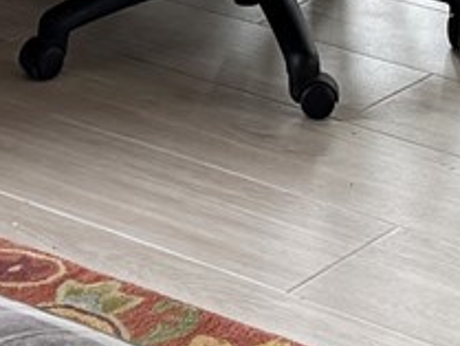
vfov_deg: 7.2
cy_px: -681
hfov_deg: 10.7
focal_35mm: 184
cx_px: 346
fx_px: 2447
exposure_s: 1/60
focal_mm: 6.76
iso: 320
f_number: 1.78
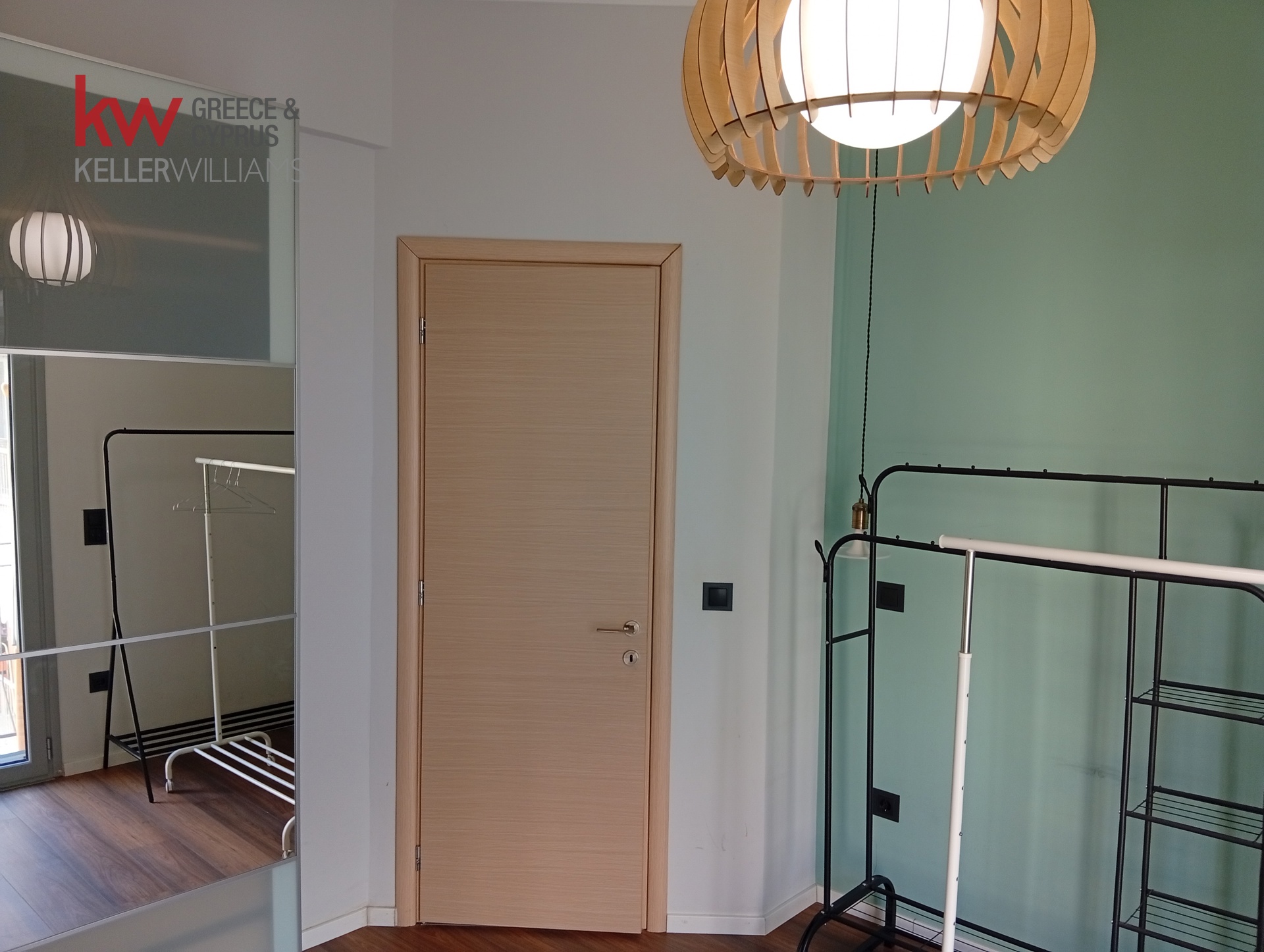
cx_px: 632
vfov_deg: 53.2
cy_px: 476
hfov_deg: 67.2
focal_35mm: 26
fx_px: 951
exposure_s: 1/33.3
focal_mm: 3.96
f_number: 1.8
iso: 264
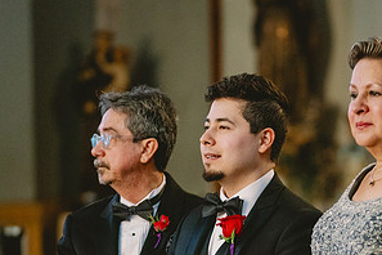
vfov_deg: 4.9
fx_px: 2981
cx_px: 255
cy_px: 245
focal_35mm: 281
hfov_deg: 7.3
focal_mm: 144
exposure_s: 1/125
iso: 3200
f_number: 2.8
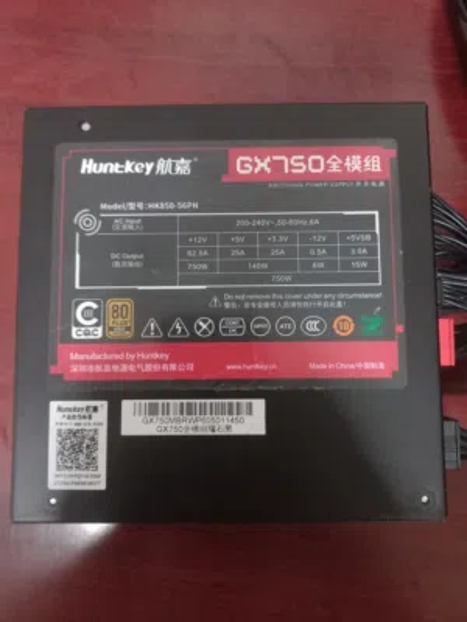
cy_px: 311
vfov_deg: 69.4
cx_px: 234
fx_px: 450
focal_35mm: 25
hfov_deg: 54.9
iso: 1250
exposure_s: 1/25
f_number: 1.8
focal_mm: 4.6
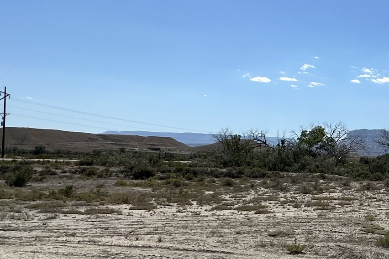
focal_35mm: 35
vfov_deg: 37.7
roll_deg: -2.7
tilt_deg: +0.3
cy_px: 155
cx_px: 447
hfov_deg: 41.1
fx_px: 378
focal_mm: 2.22
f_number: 2.2
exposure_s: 1/4132
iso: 40
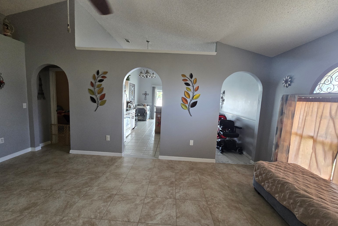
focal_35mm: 14
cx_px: 165
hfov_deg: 104.2
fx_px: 131
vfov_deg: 81.2
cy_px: 117
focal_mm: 2.2
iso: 250
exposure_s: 1/60
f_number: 2.2
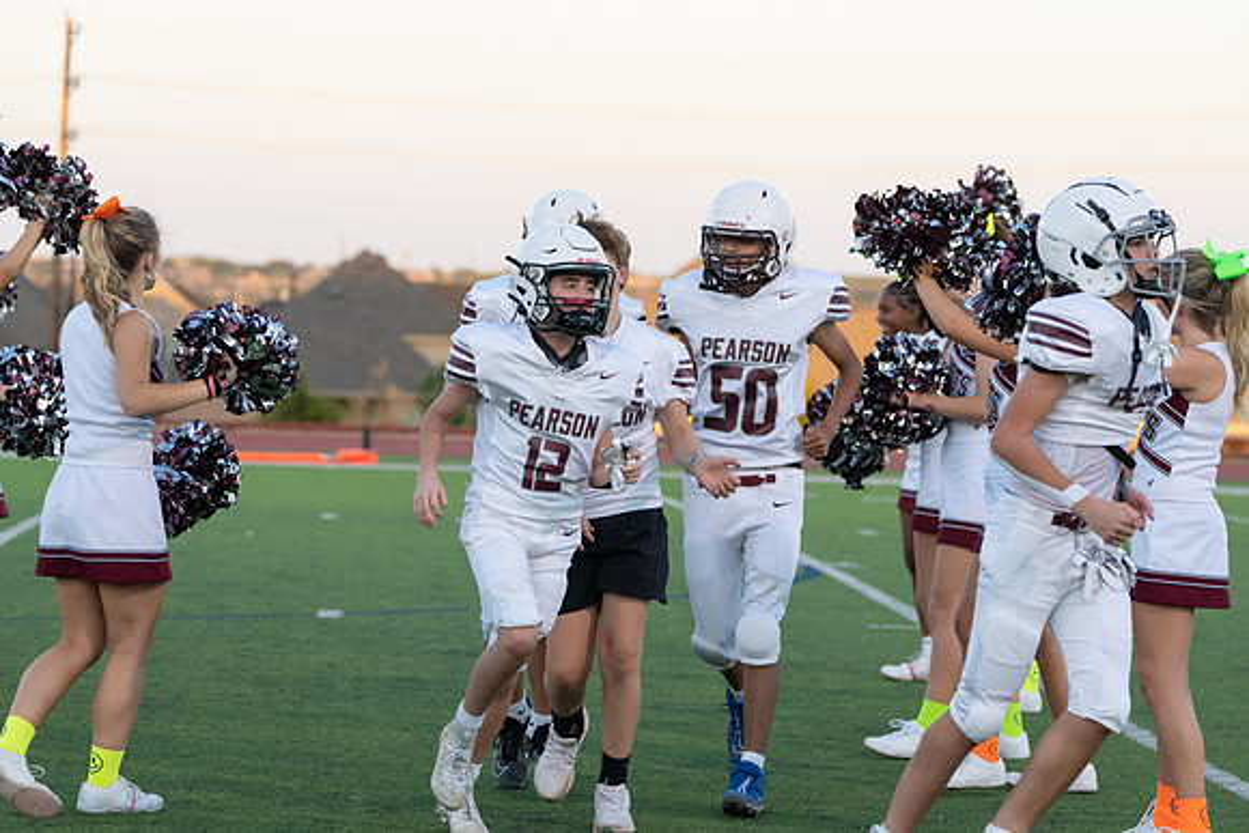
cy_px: 416
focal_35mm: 156
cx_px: 624
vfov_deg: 8.8
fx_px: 5413
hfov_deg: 13.2
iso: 1600
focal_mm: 156
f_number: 5.6
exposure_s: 1/1000
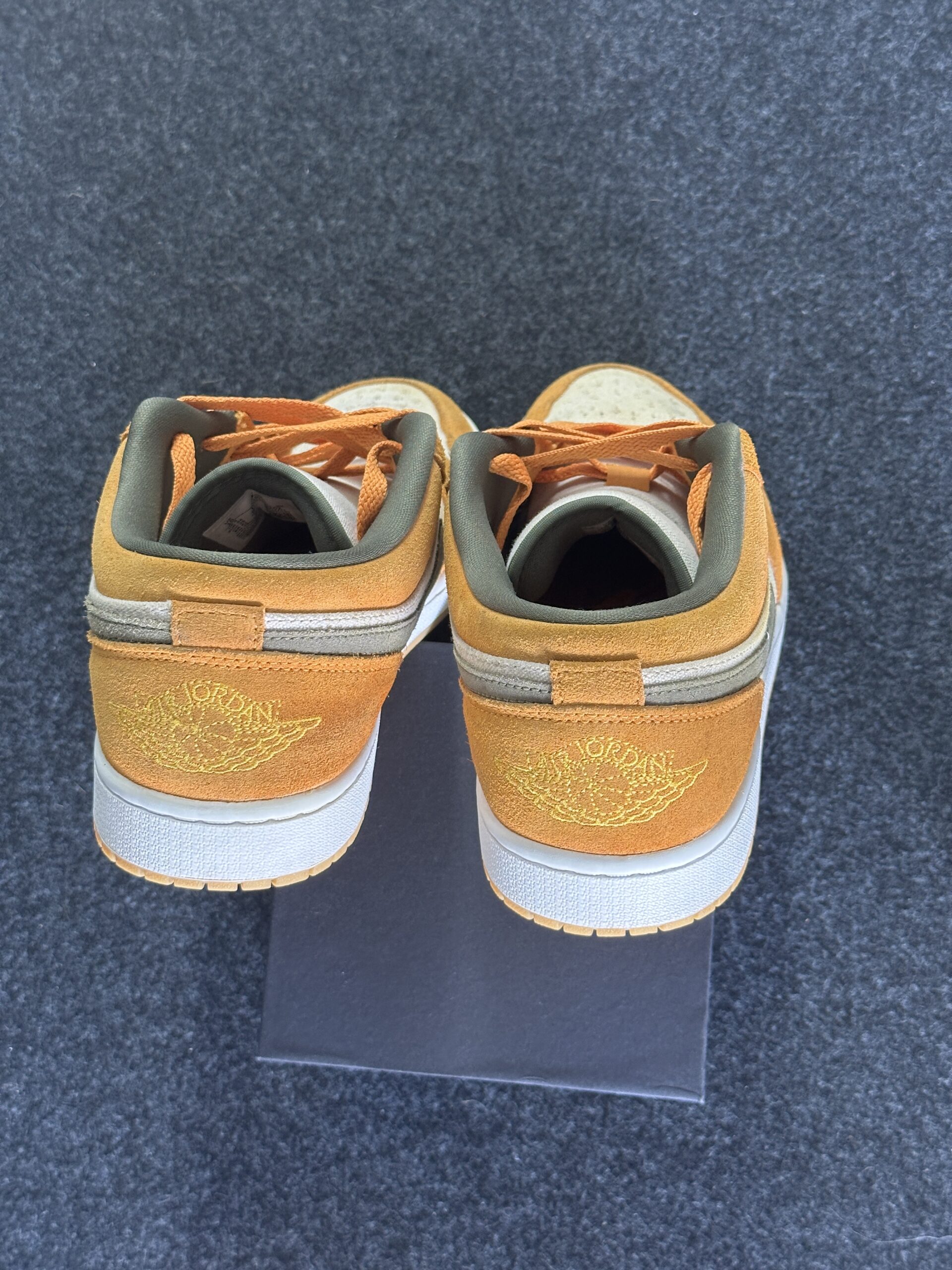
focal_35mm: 48
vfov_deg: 39.7
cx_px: 476
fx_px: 1760
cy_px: 635
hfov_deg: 30.3
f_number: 1.78
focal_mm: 6.86
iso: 200
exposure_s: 1/33
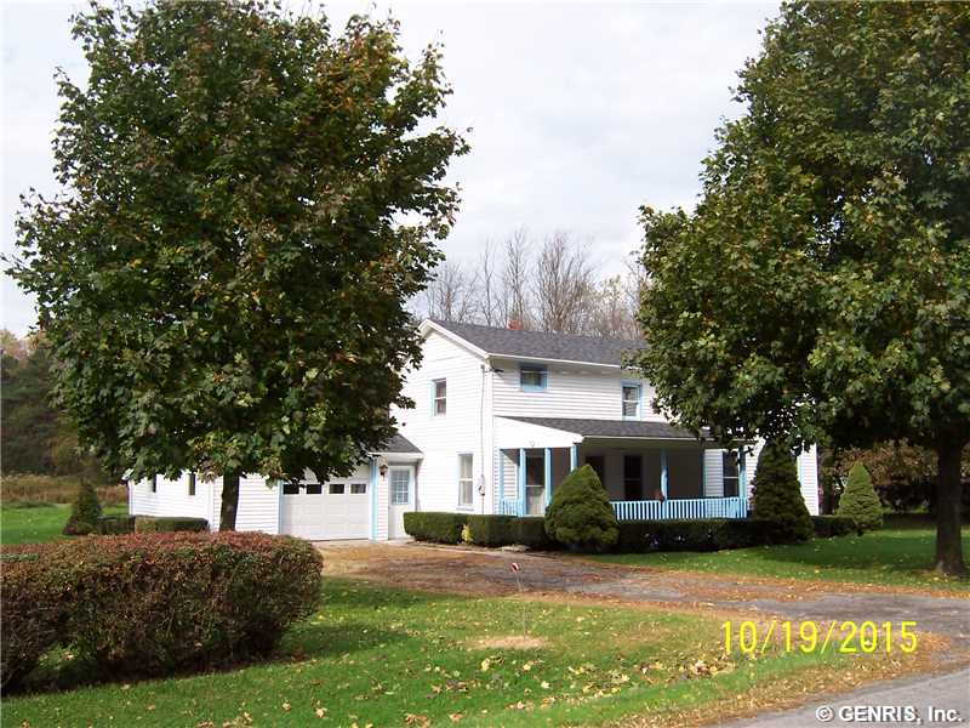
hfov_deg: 51.4
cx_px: 485
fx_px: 1009
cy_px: 364
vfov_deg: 39.7
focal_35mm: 36
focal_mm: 5.6
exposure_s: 1/350
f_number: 4
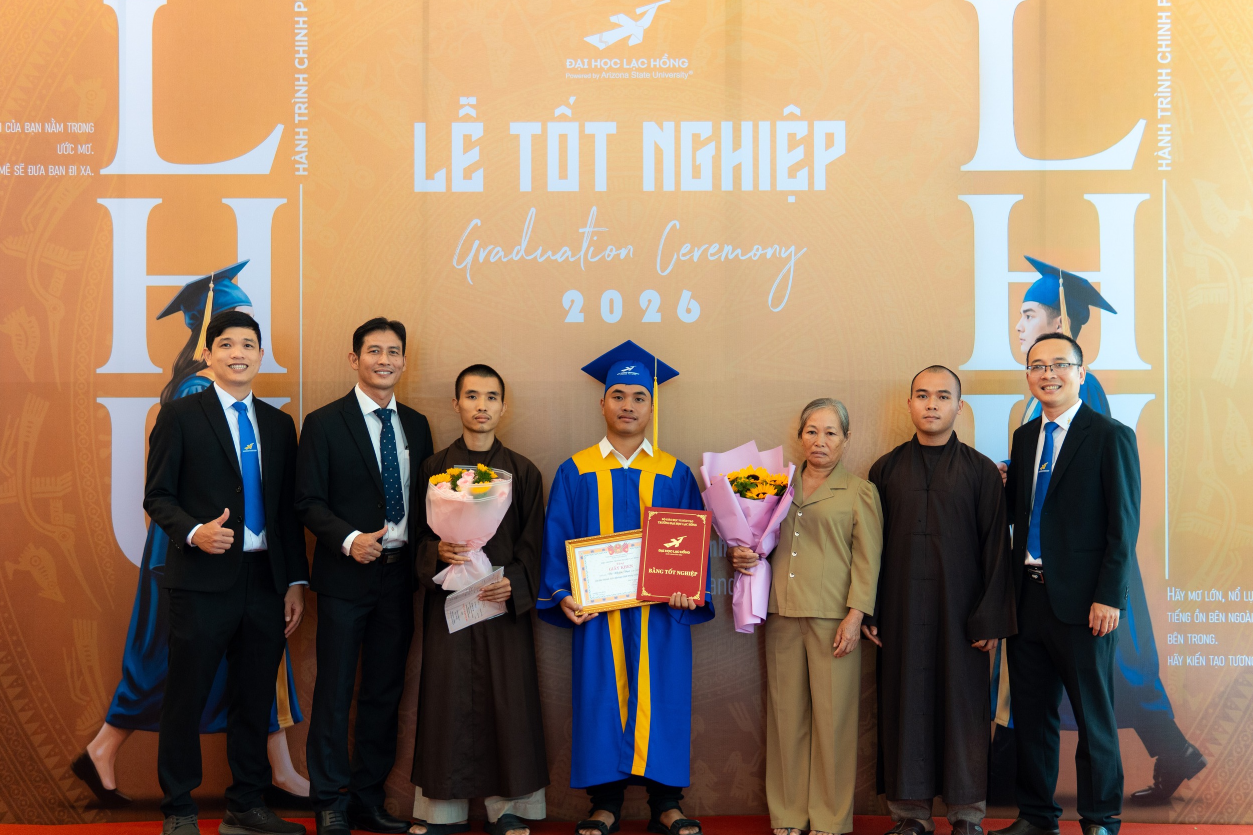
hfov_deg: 42.7
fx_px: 1601
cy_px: 421
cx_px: 625
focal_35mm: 46
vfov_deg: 29.3
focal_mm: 30
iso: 400
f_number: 1.8
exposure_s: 1/100
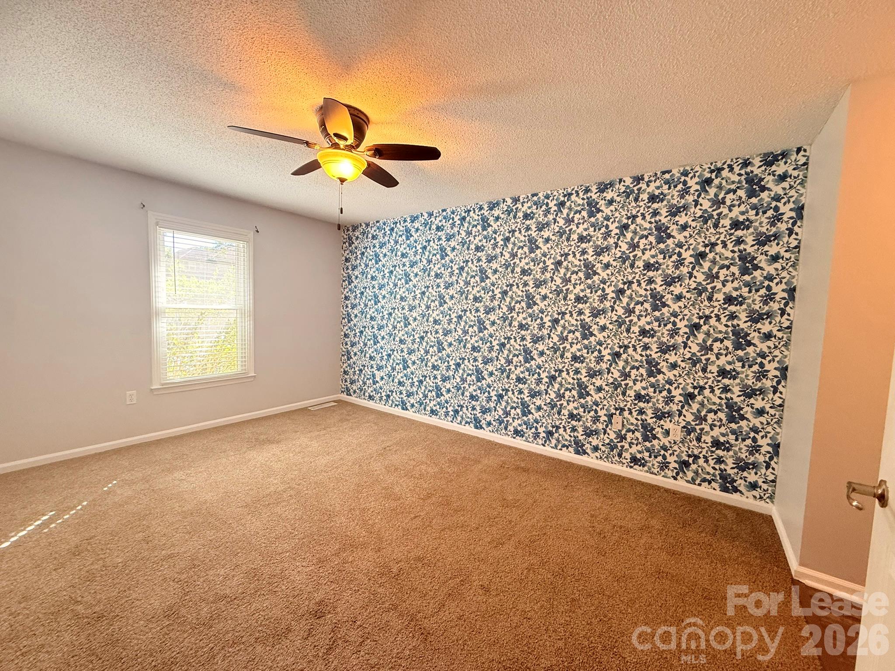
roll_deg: -2.4
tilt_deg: -4.0
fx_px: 362
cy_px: 336
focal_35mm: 14
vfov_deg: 85.7
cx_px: 448
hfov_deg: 102.1
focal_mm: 2.22
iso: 200
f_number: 2.2
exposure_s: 1/60
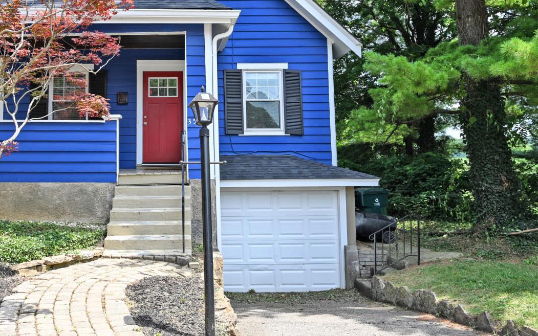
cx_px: 170
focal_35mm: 32
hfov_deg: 58.0
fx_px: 469
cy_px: 114
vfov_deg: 39.0
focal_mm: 22
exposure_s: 1/250
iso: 140
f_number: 5.6
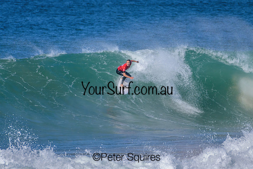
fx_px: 7029
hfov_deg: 2.1
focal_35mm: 1000
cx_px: 126
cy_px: 84
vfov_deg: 1.4
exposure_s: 1/3200
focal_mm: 1000
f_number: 11
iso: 1250
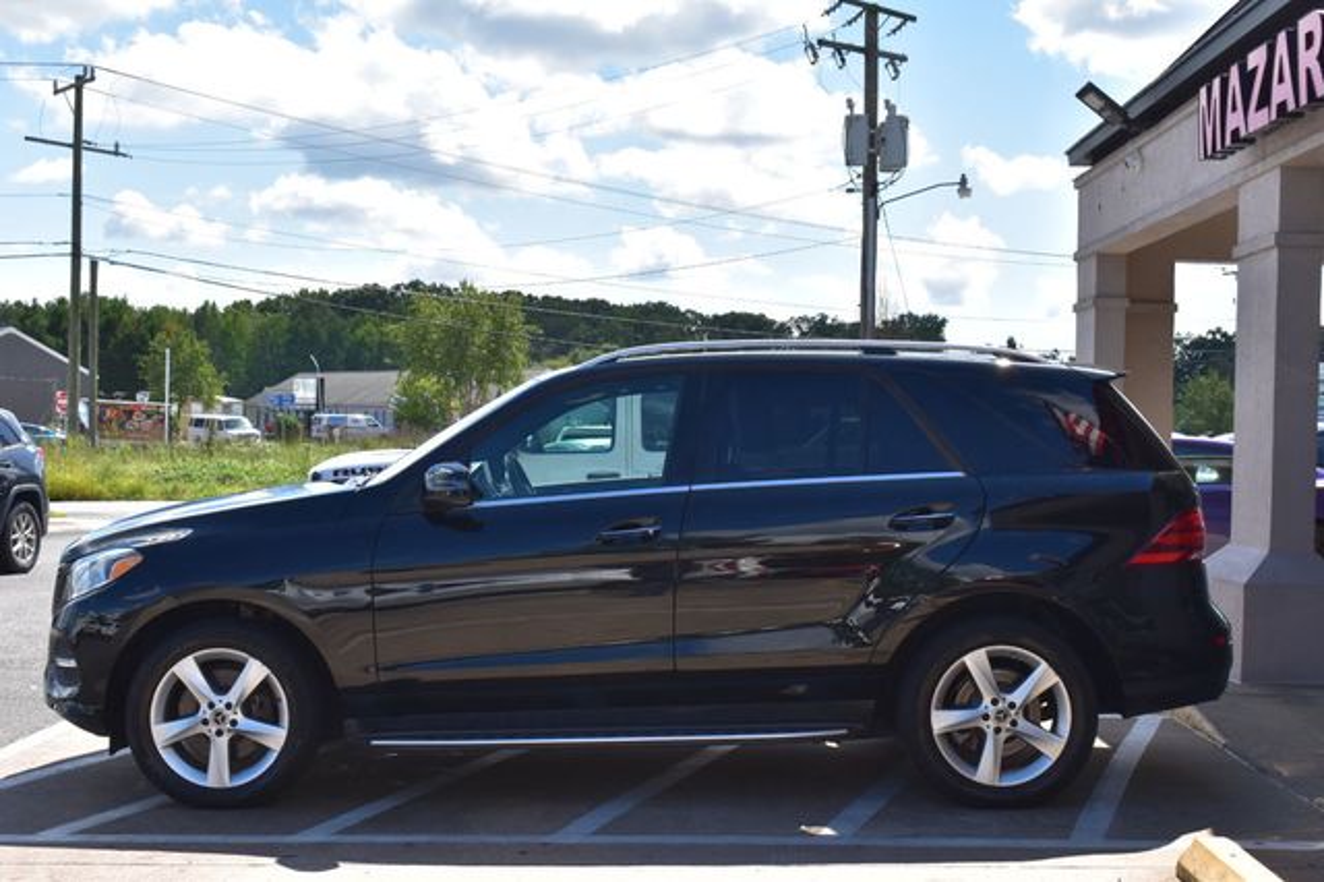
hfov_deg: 38.9
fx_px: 1875
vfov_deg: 26.5
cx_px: 662
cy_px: 441
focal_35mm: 51
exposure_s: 1/500
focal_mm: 34
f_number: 11
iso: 400
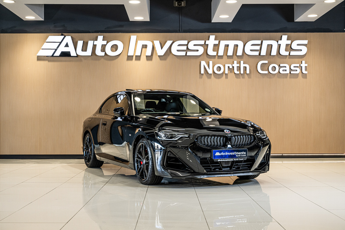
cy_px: 115
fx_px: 508
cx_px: 172
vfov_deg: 25.5
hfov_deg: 37.5
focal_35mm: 53
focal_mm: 53
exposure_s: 1/160
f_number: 4
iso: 800
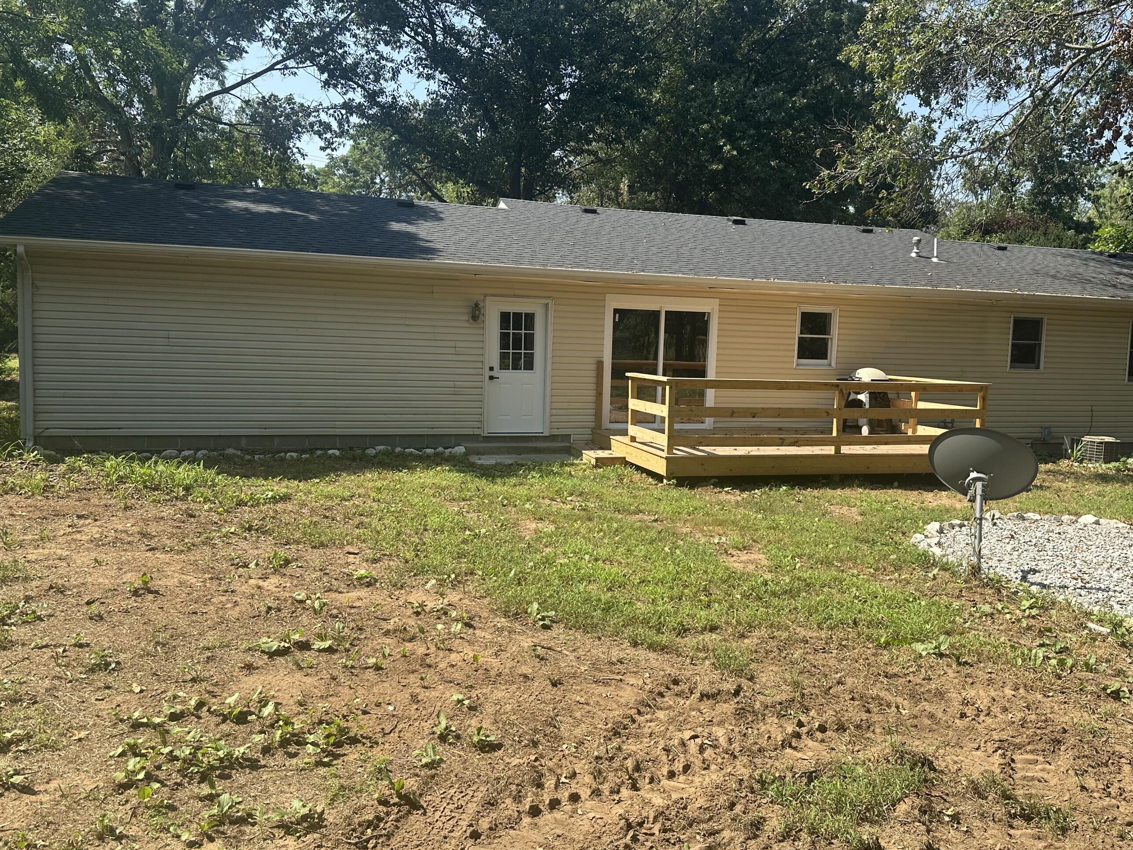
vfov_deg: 49.7
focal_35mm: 28
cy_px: 412
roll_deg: -2.4
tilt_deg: -5.5
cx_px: 629
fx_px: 917
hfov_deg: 63.3
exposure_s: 1/2203
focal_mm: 6.86
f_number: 1.78
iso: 80
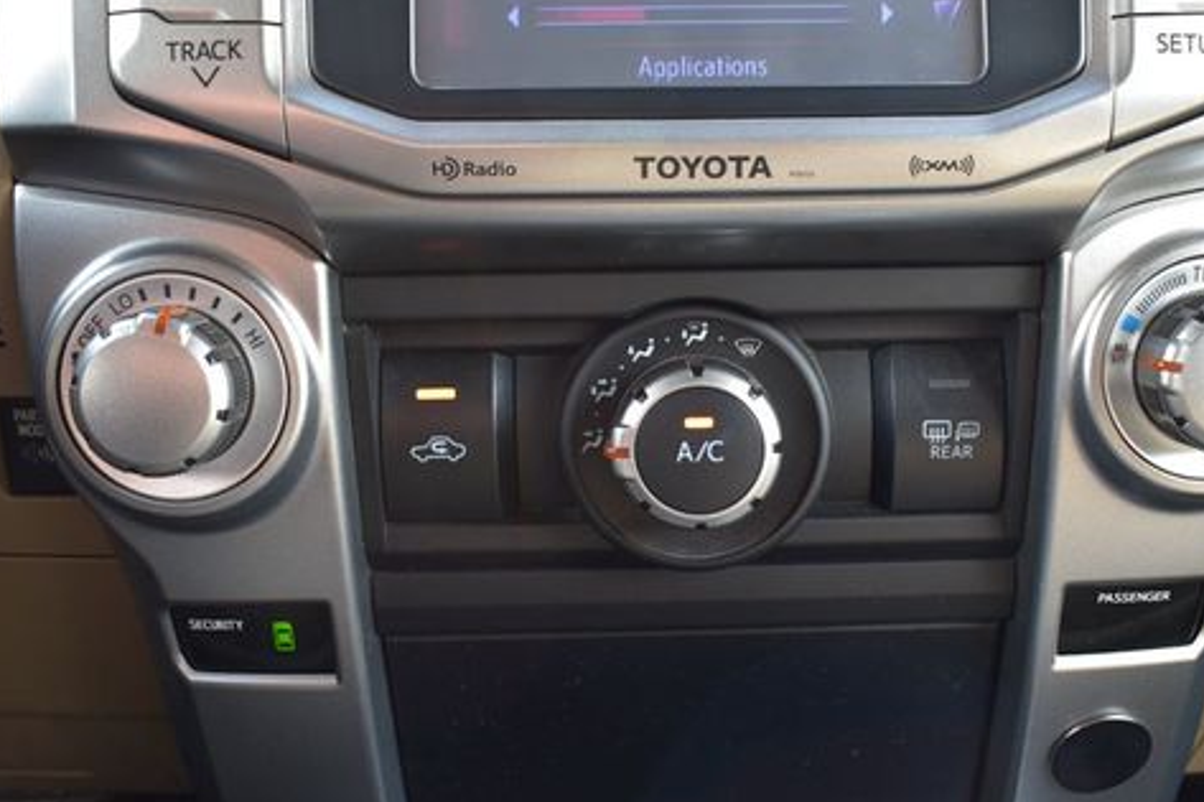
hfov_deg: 42.0
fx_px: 1560
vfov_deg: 28.8
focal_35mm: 47
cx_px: 705
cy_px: 433
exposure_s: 1/25
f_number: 7.1
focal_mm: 23
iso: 400
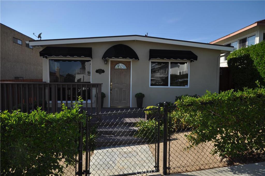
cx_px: 132
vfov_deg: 53.0
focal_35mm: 24
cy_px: 88
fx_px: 176
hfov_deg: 73.8
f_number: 11
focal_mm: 16
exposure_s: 1/200
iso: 200
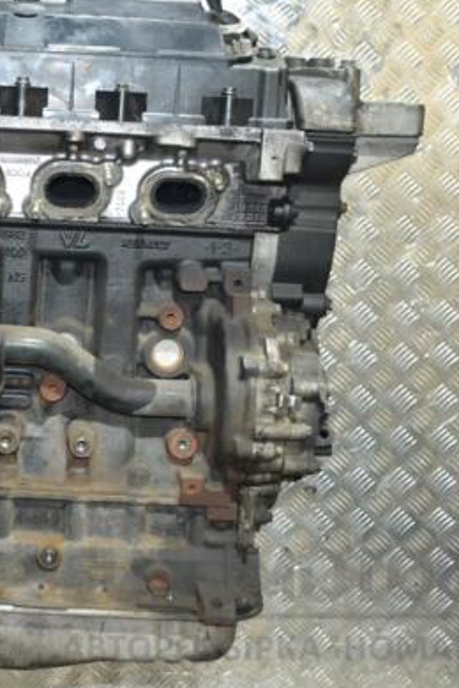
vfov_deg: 33.4
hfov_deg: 22.0
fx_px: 1147
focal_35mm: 60
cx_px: 28
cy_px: 340
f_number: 4.2
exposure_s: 1/60
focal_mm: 26
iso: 2800
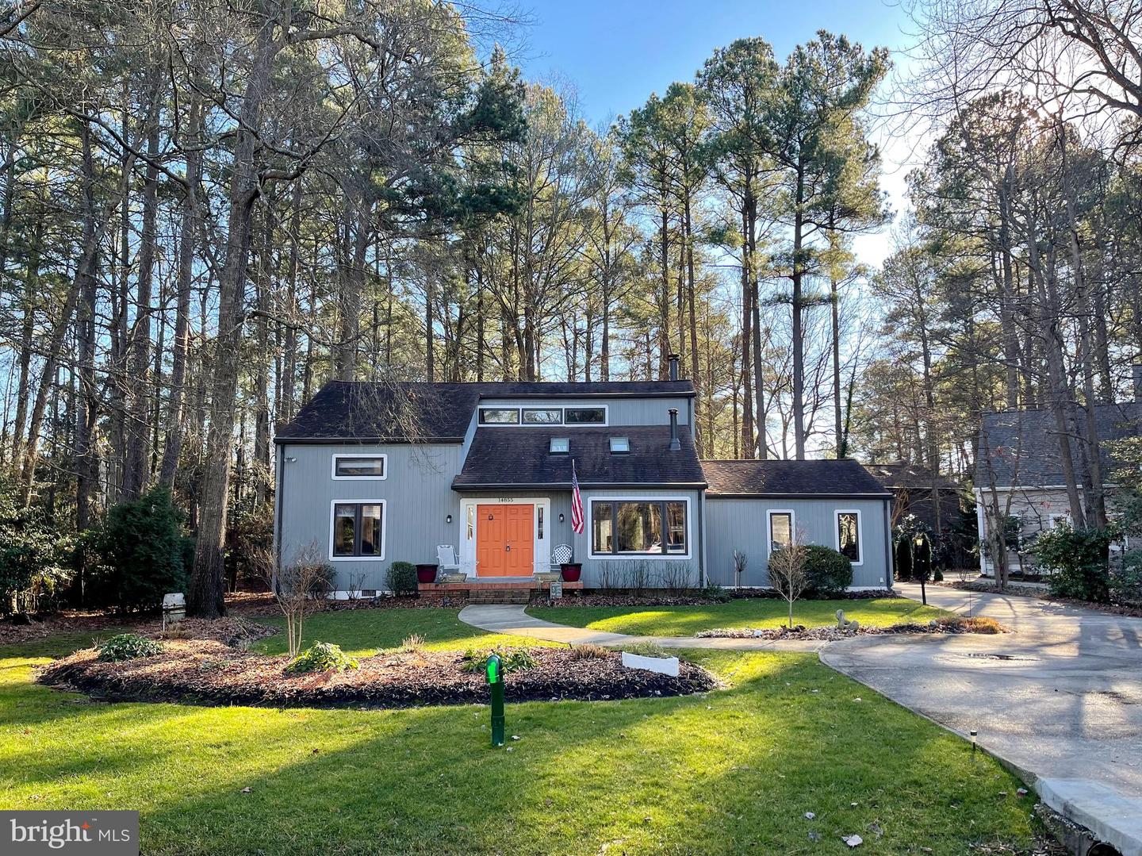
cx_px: 571
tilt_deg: +7.1
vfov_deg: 54.9
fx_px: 824
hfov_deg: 69.4
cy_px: 428
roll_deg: -0.6
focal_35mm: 25
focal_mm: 5.1
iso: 32
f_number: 1.6
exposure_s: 1/409
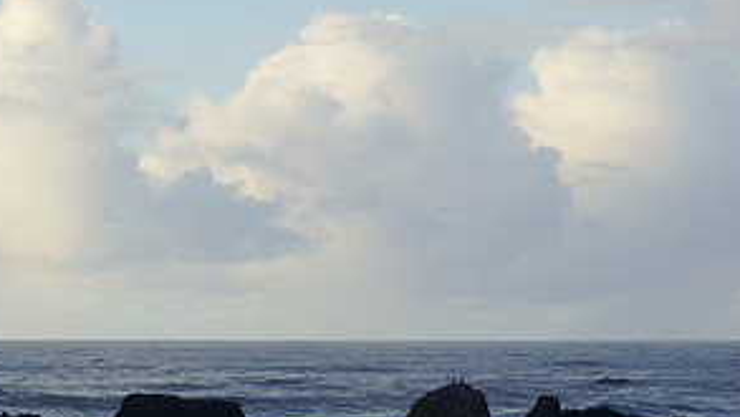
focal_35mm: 171
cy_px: 210
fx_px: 3357
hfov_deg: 12.6
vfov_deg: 7.1
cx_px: 452
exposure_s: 1/160
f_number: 11
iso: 100
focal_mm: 55
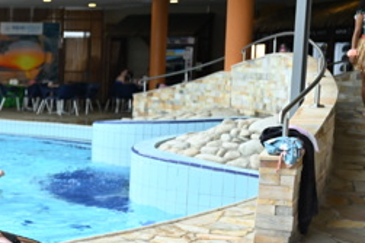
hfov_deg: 21.1
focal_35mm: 88
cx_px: -100
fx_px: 892
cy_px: 198
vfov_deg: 15.4
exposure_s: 1/400
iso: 500
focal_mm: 32
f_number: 2.8
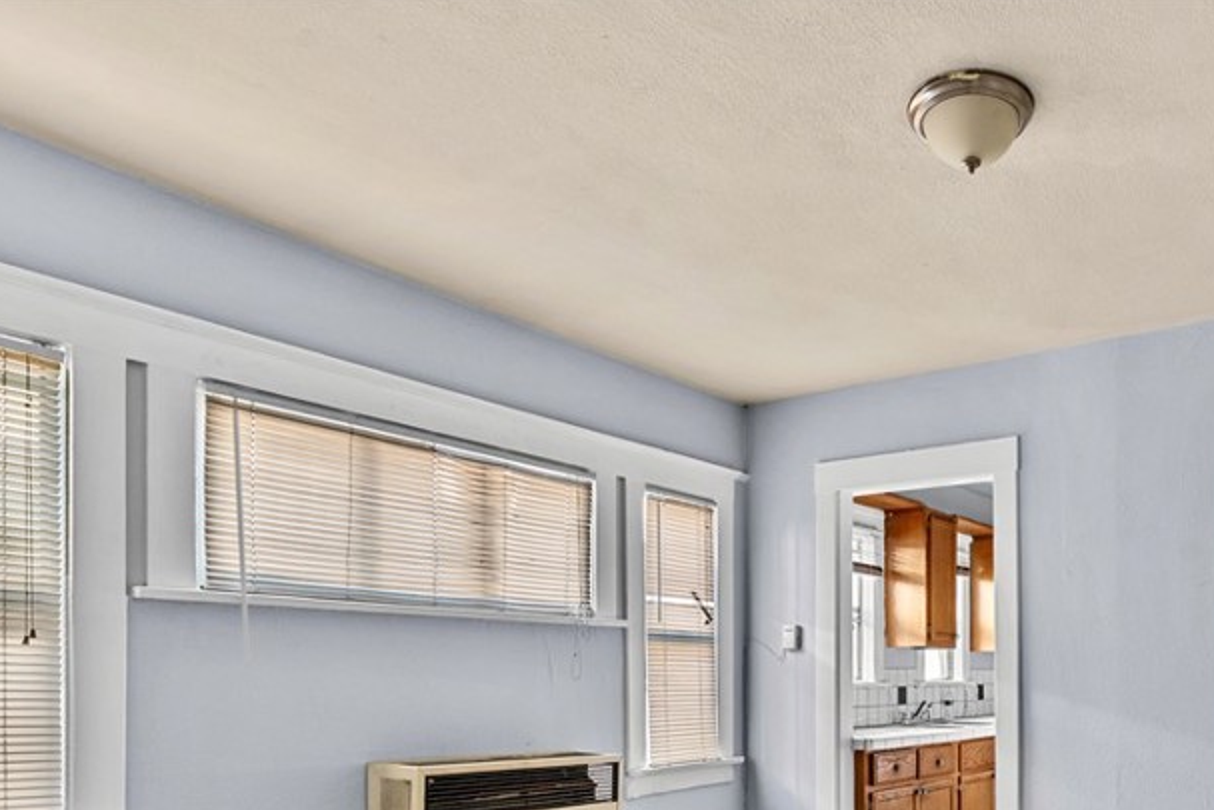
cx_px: 916
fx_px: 911
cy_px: 677
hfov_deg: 63.3
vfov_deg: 44.9
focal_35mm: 27
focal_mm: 16
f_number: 8
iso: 500
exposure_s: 1/3
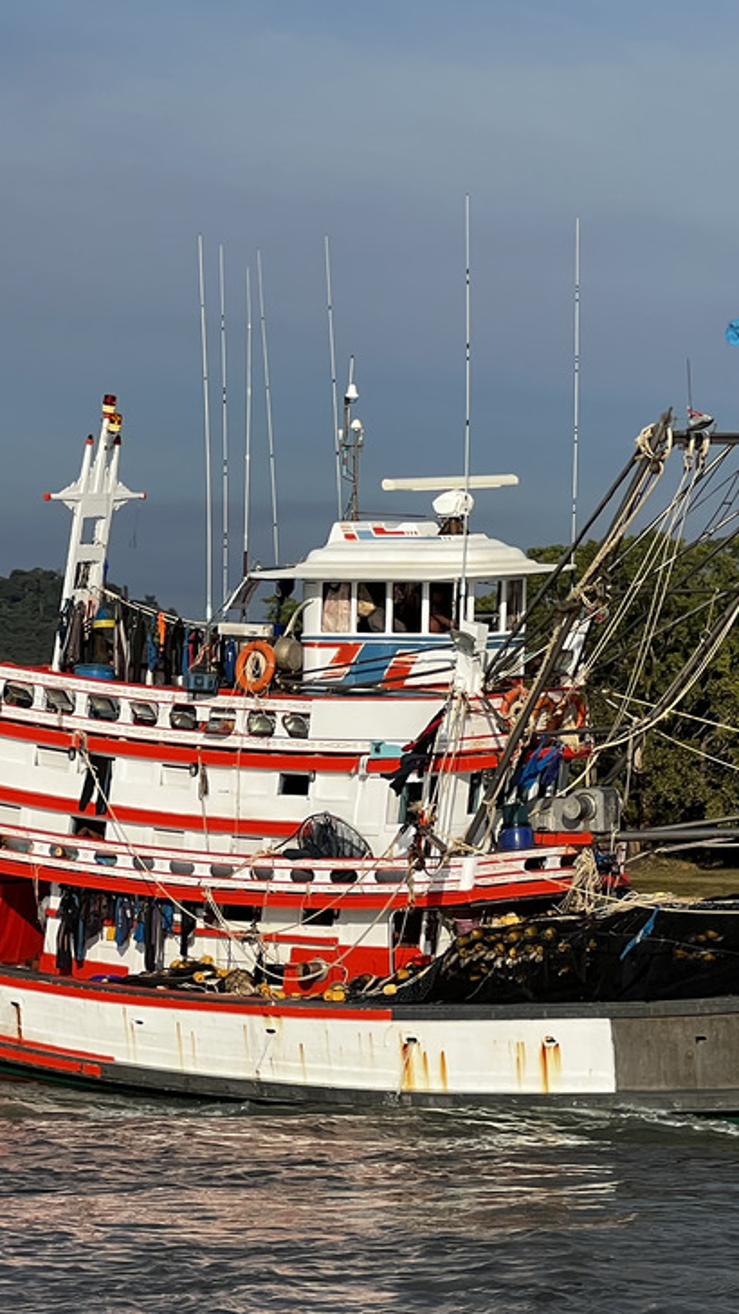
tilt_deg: +2.8
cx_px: 737
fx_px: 4808
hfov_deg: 8.7
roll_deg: +0.0
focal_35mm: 138
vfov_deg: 15.6
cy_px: 698
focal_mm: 9
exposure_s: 1/943
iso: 32
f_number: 2.8
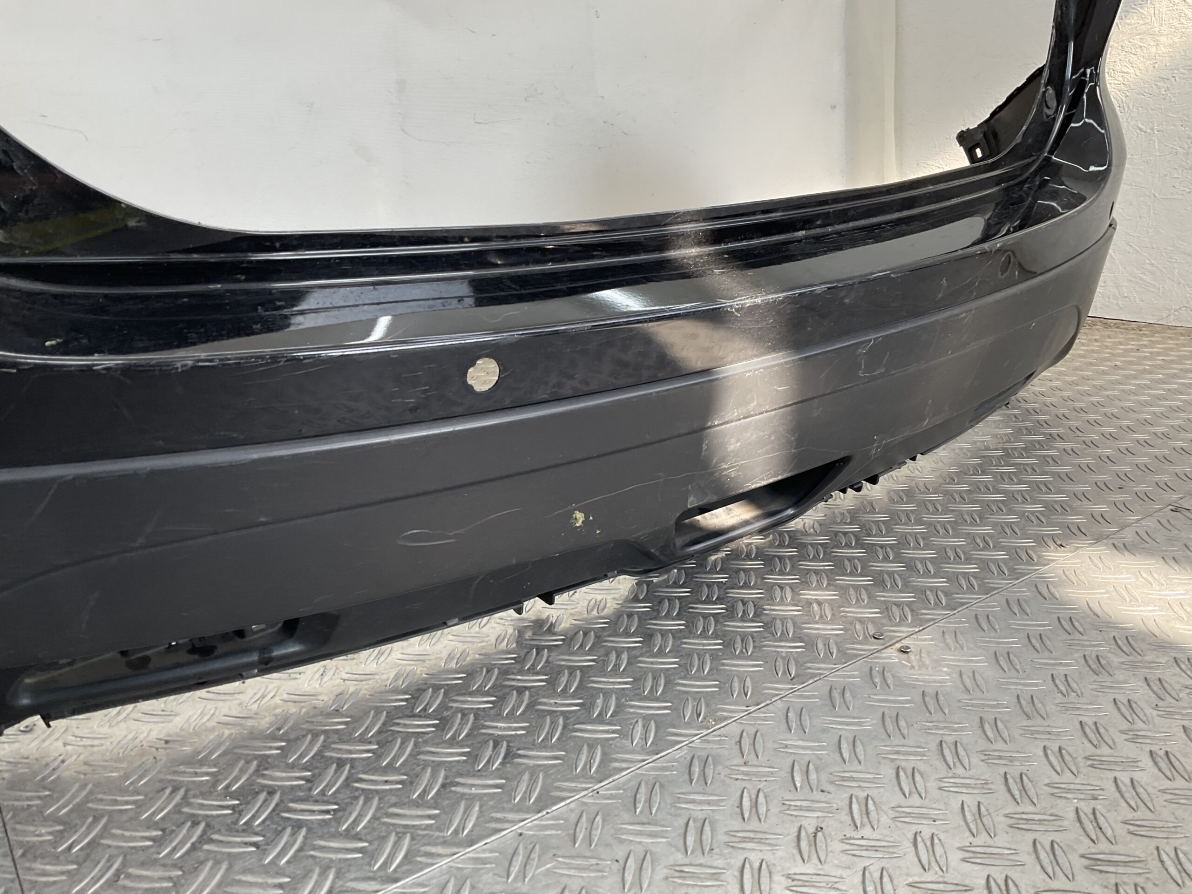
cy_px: 447
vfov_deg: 48.2
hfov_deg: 61.7
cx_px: 596
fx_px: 999
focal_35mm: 29
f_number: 1.8
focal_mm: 3
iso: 16
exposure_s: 1/100
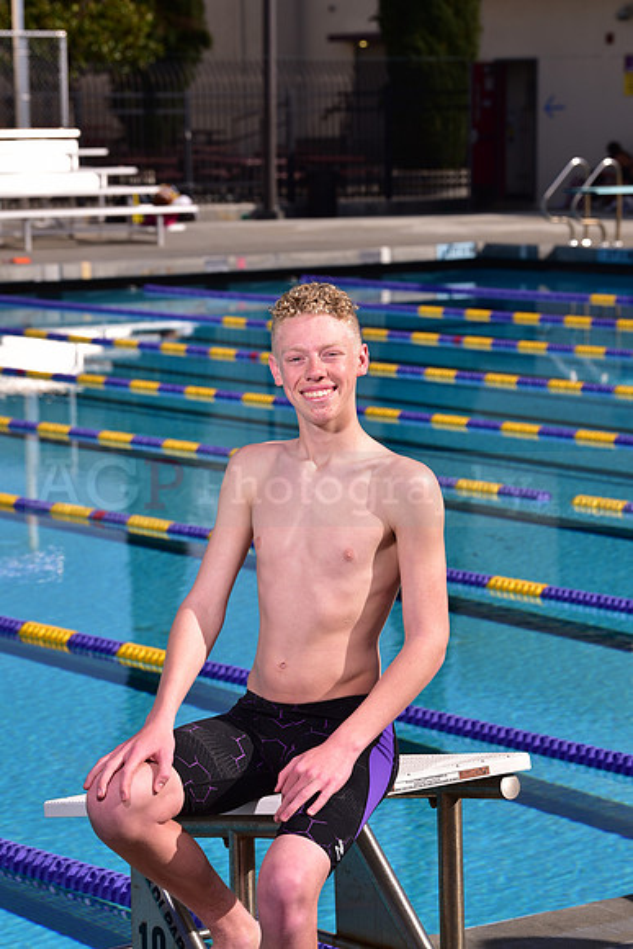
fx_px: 3216
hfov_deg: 11.2
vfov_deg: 16.8
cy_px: 474
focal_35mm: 122
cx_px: 316
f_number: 9
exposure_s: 1/250
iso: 80
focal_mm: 122
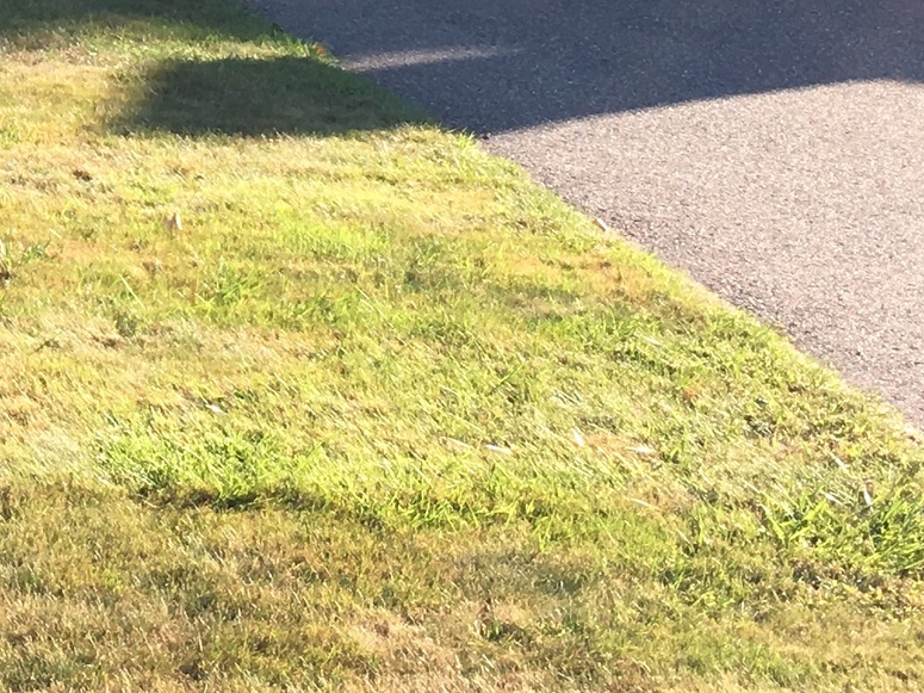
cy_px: -113
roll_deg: +3.0
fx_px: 3069
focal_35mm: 115
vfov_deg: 12.6
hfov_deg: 16.0
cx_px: -349
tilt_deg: +5.8
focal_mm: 4.15
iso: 25
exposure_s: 1/425
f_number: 2.2
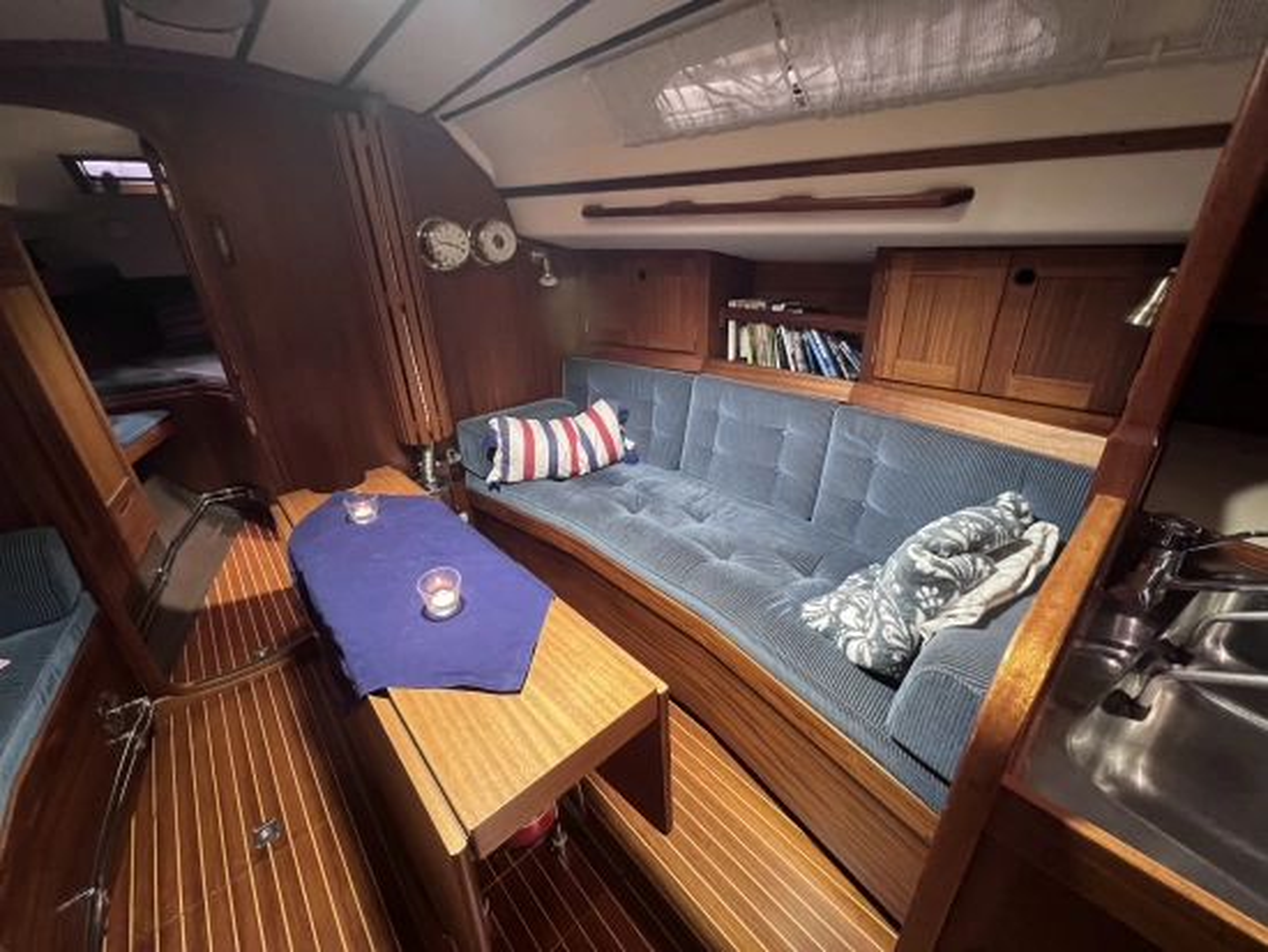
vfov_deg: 90.0
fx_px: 476
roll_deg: +1.6
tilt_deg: -23.9
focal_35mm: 13
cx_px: 634
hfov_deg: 106.2
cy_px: 476
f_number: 1.8
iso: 800
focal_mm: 1.57
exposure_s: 1/50
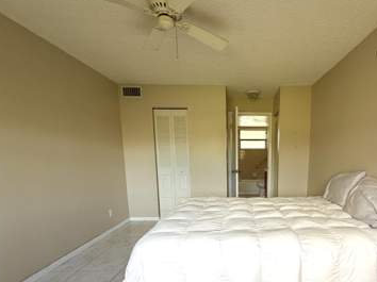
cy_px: 184
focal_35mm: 19
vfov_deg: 67.1
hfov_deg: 82.3
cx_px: 246
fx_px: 207
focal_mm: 2.22
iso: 160
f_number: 2.2
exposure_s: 1/121
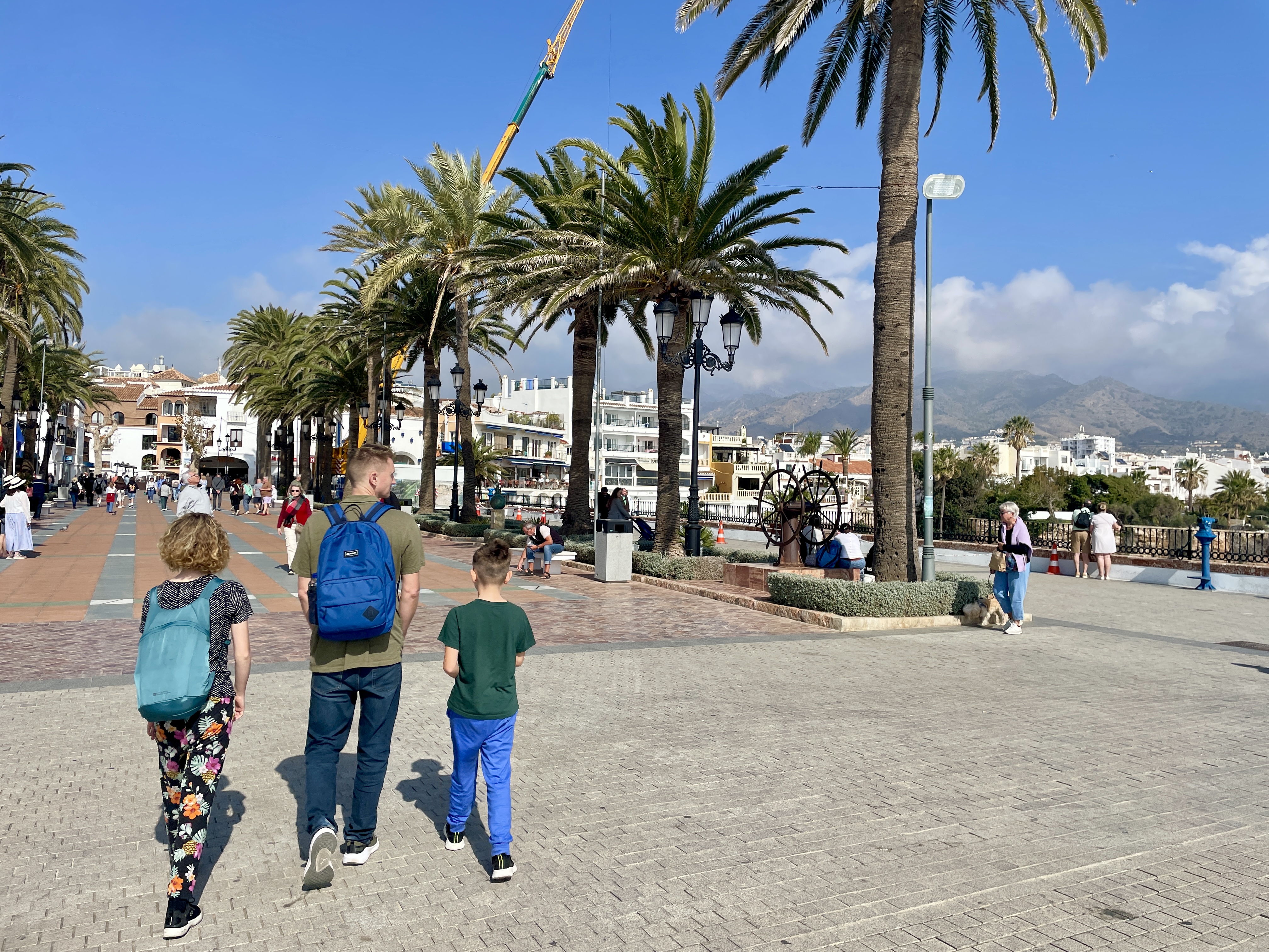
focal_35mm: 26
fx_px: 953
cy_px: 476
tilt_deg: +2.0
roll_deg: -1.0
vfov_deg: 53.1
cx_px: 634
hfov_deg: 67.3
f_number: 1.6
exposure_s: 1/4831
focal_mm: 4.2
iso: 32
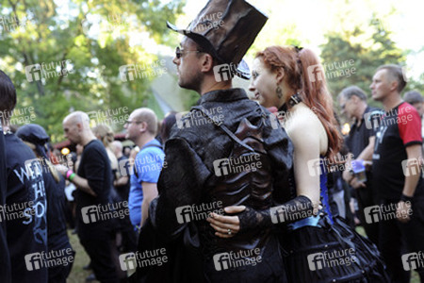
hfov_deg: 54.4
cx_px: 212
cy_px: 142
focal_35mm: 35
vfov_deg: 37.9
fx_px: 412
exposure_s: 1/100
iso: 400
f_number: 3.5
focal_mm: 35
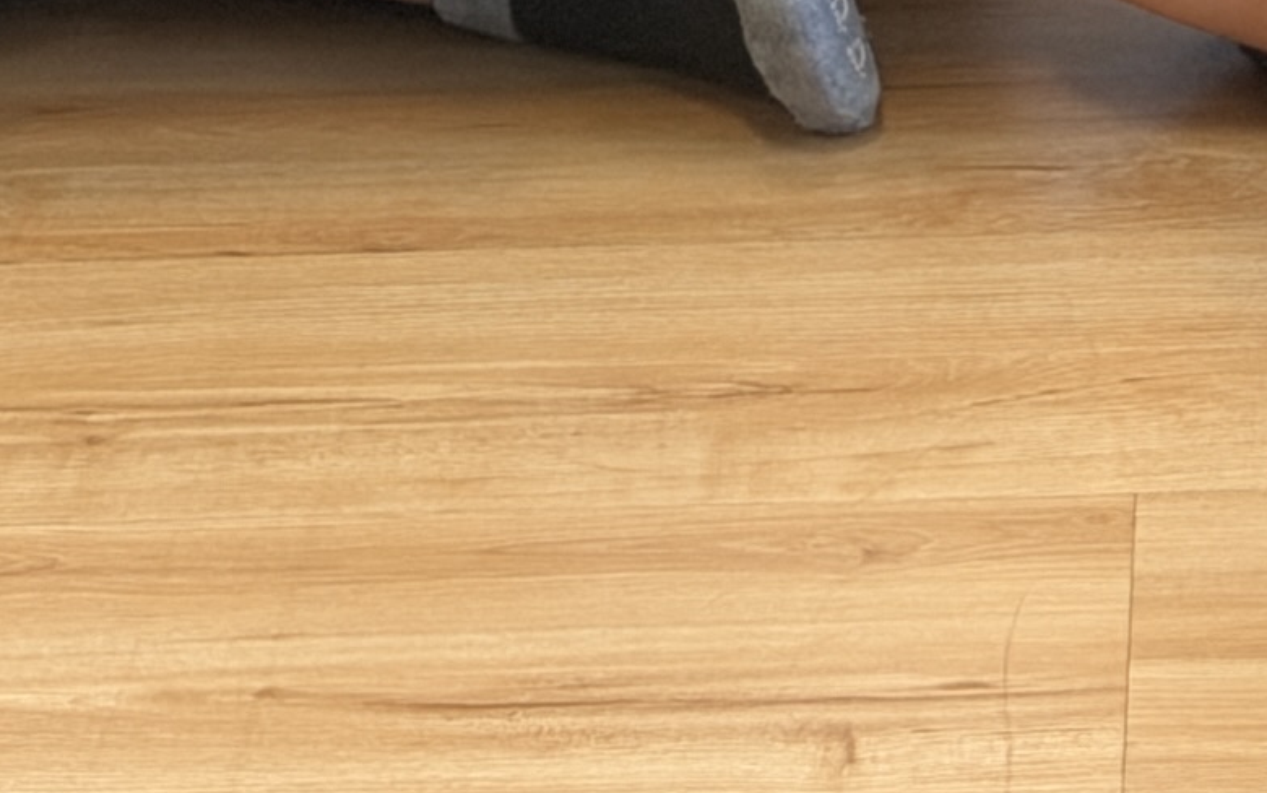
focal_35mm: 263
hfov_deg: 7.9
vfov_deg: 4.9
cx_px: 1545
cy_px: -497
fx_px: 9084
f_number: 1.78
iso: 80
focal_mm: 6.76
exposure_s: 1/100
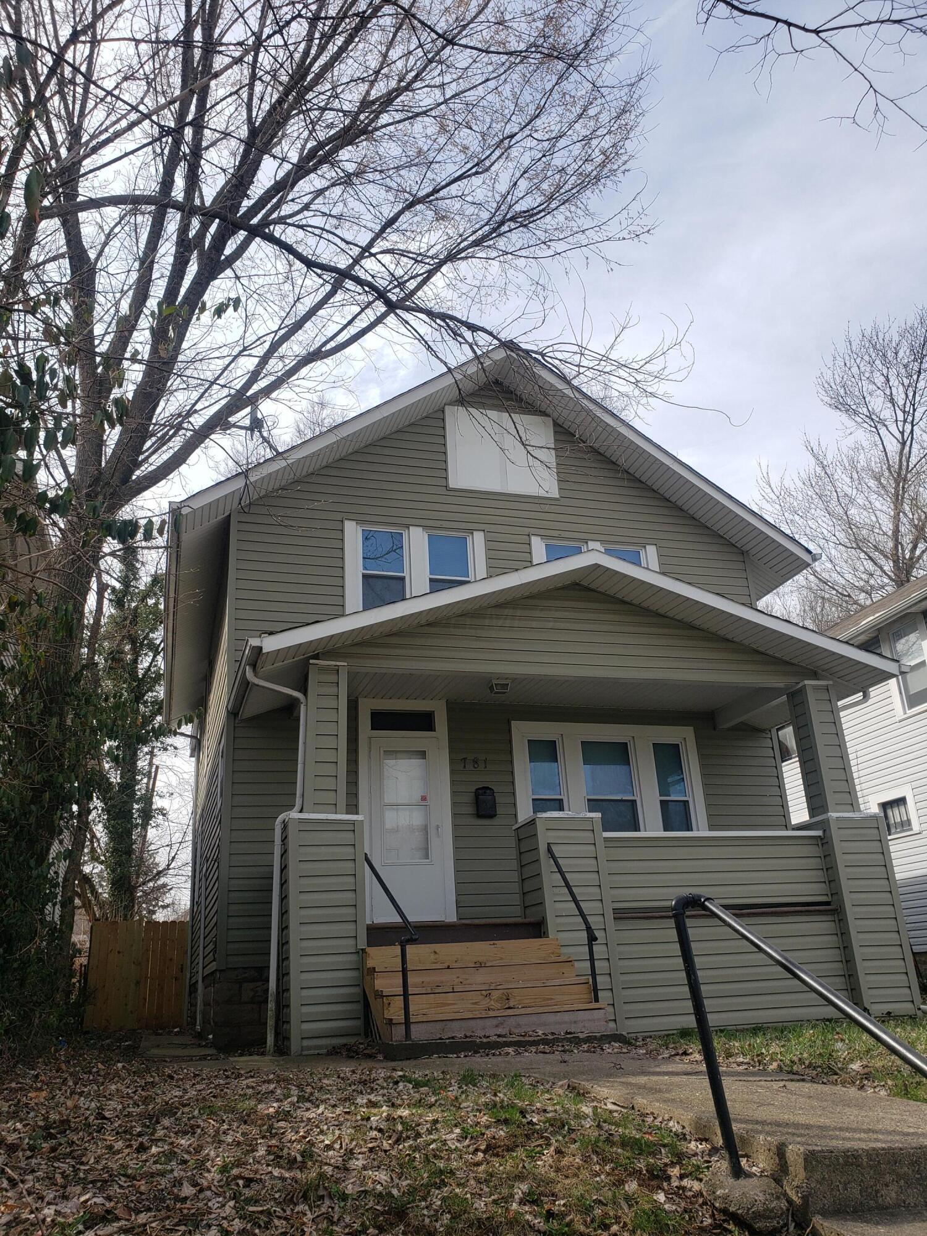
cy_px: 618
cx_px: 464
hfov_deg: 53.1
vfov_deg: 67.3
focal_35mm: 26
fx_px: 928
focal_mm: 4.3
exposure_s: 1/1249
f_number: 2.4
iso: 50
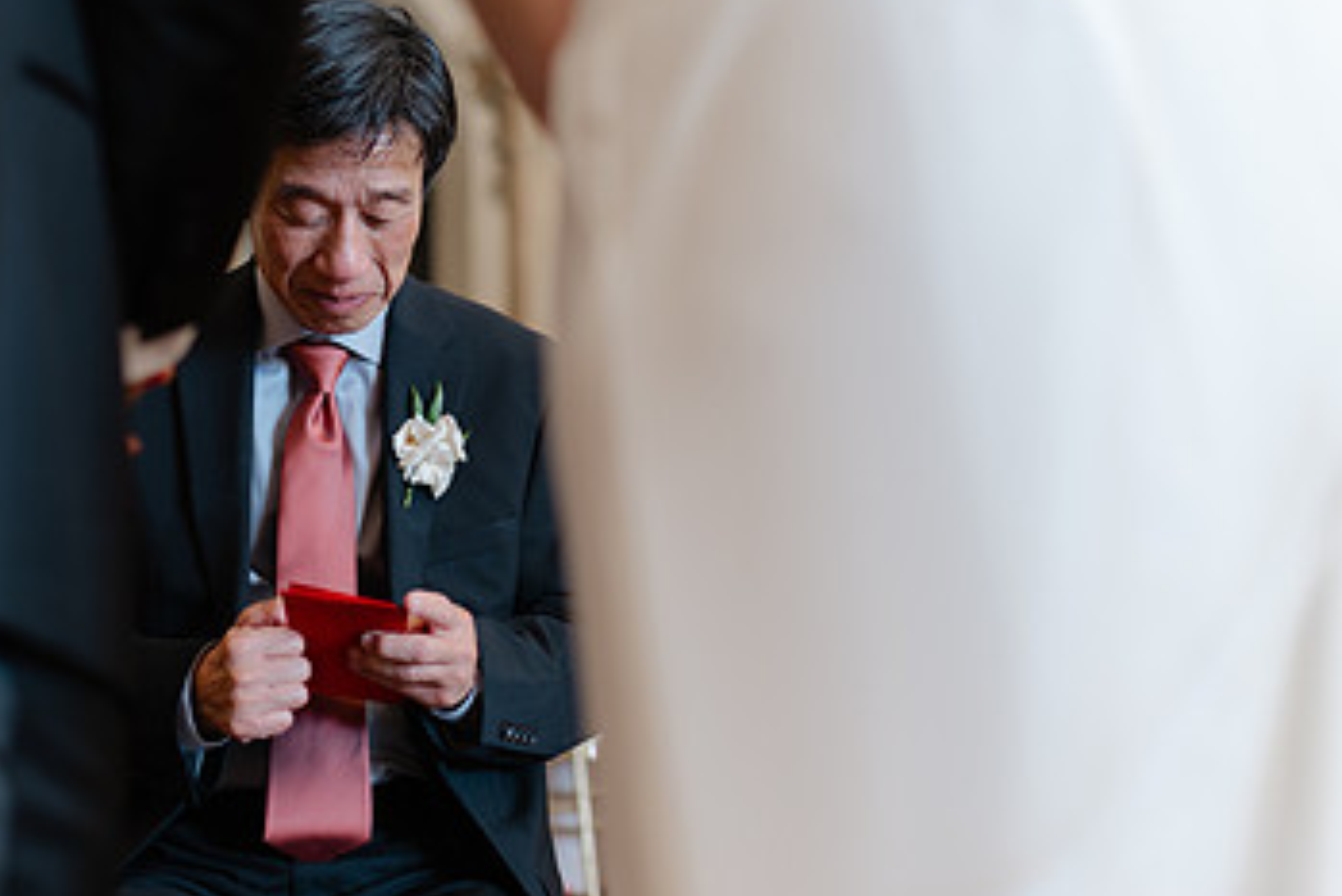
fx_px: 2237
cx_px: 369
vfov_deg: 22.4
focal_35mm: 60
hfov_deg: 32.9
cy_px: 229
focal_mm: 35
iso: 200
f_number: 1.4
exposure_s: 1/160
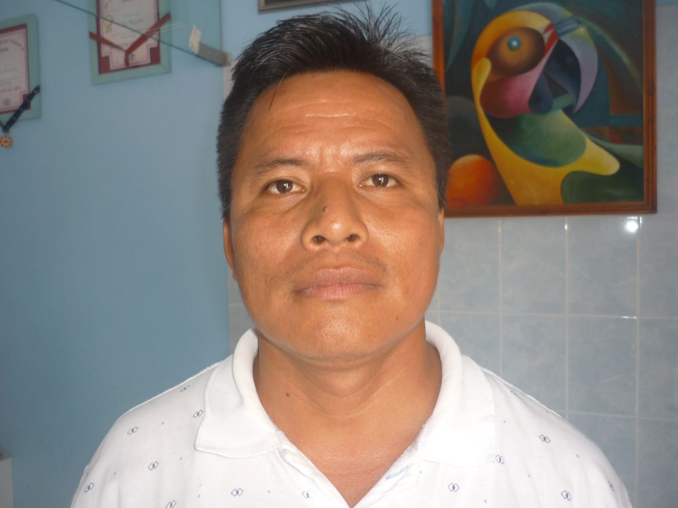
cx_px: 339
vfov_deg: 42.9
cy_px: 254
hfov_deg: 55.4
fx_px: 646
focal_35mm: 33
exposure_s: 1/30
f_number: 2.8
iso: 100
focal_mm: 5.5
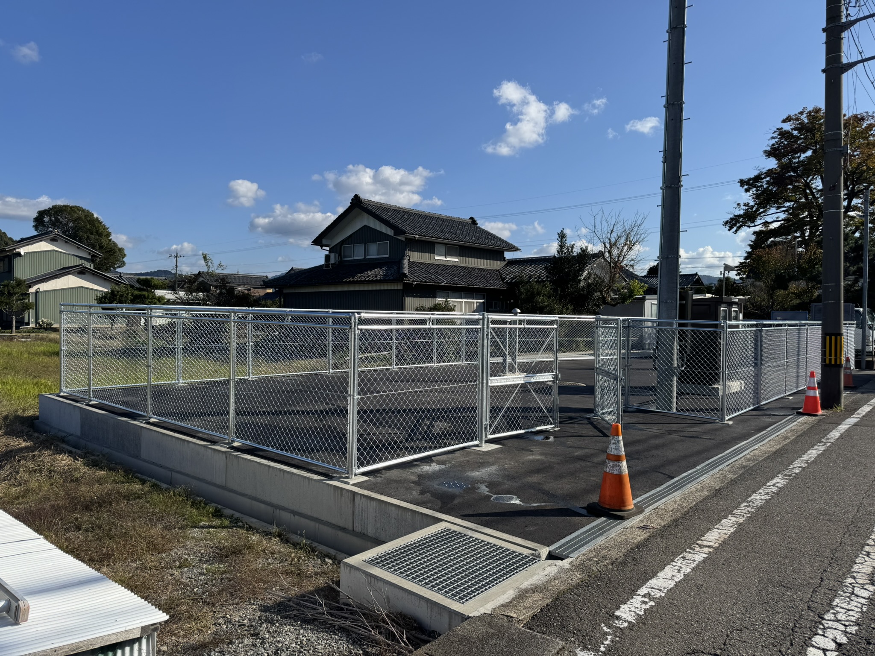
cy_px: 328
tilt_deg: -1.2
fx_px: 607
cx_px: 438
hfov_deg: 71.6
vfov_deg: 56.8
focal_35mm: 24
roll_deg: -0.5
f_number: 1.78
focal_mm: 6.76
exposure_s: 1/4950
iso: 80
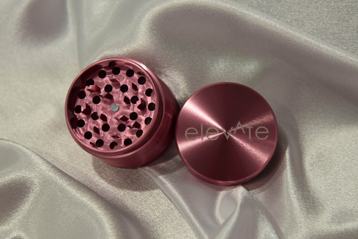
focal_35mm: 123
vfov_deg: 11.1
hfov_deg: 16.7
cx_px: 179
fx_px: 1223
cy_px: 120
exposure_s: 1/60
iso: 400
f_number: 4
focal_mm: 82
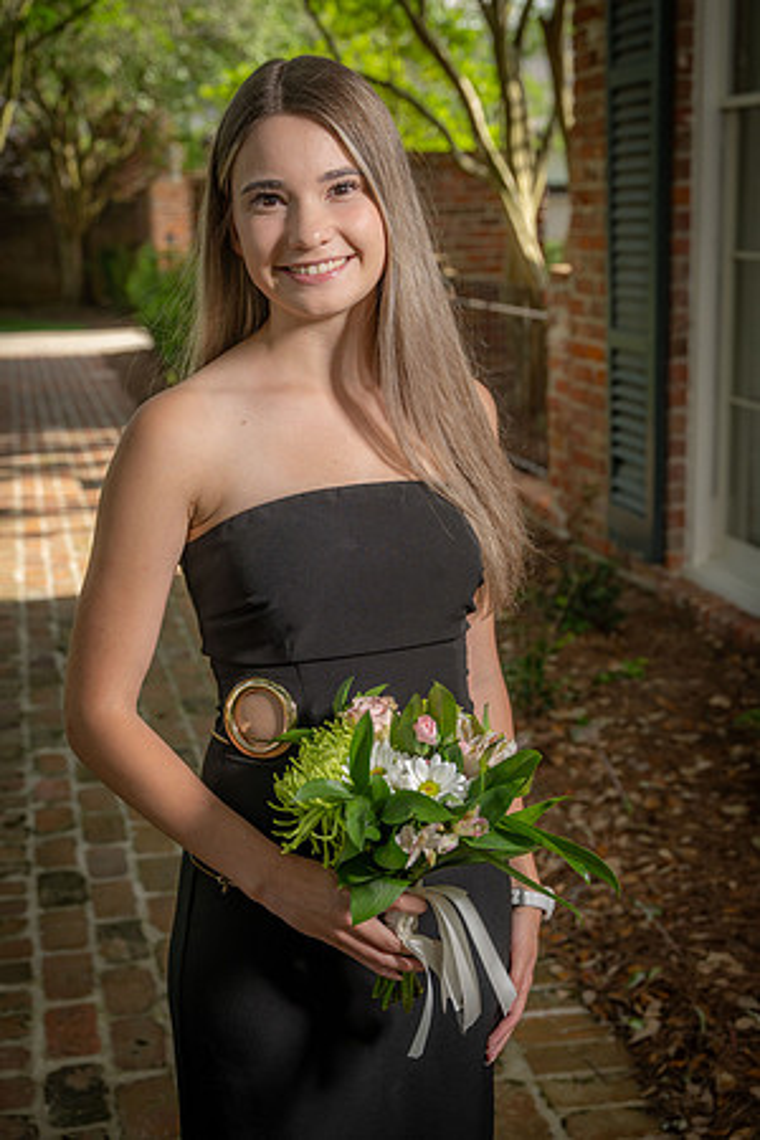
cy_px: 570
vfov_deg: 38.2
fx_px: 1647
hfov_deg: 26.0
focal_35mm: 52
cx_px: 380
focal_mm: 52
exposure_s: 1/160
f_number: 5.6
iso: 100
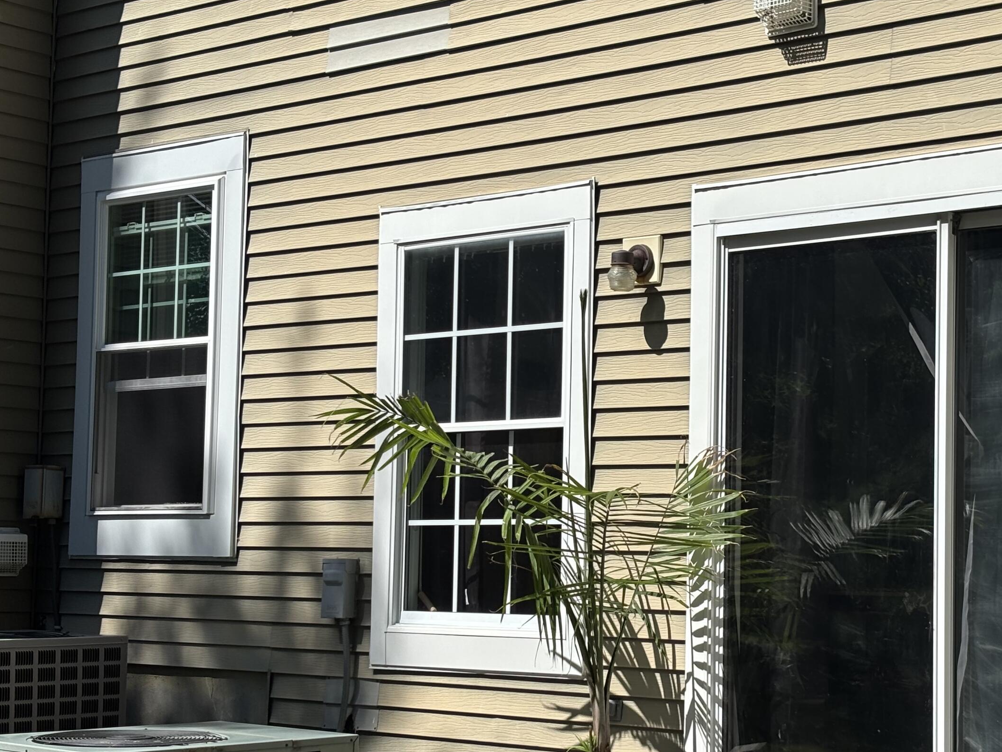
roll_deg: -0.8
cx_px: 598
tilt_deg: +4.3
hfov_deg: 26.3
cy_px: 419
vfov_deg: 19.9
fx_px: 2142
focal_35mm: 74
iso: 40
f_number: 1.6
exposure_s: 1/4082
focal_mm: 5.96
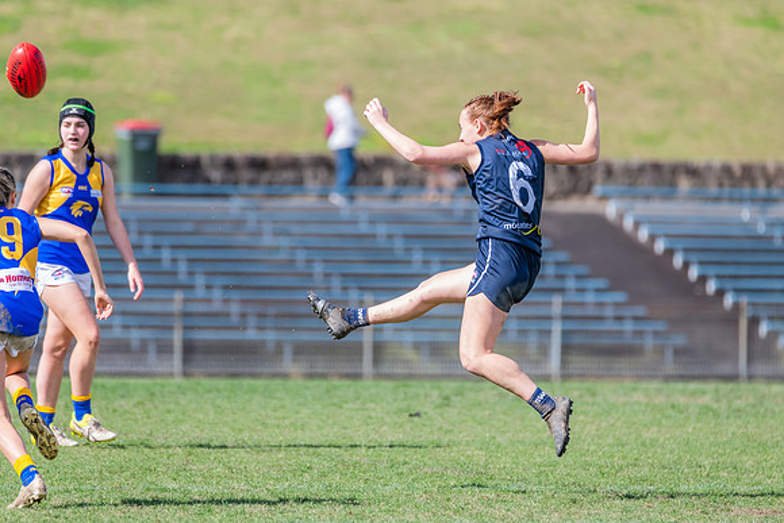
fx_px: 10753
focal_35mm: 494
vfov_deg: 2.8
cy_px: 285
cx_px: 429
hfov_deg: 4.2
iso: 800
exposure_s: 1/1600
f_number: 7.1
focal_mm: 450
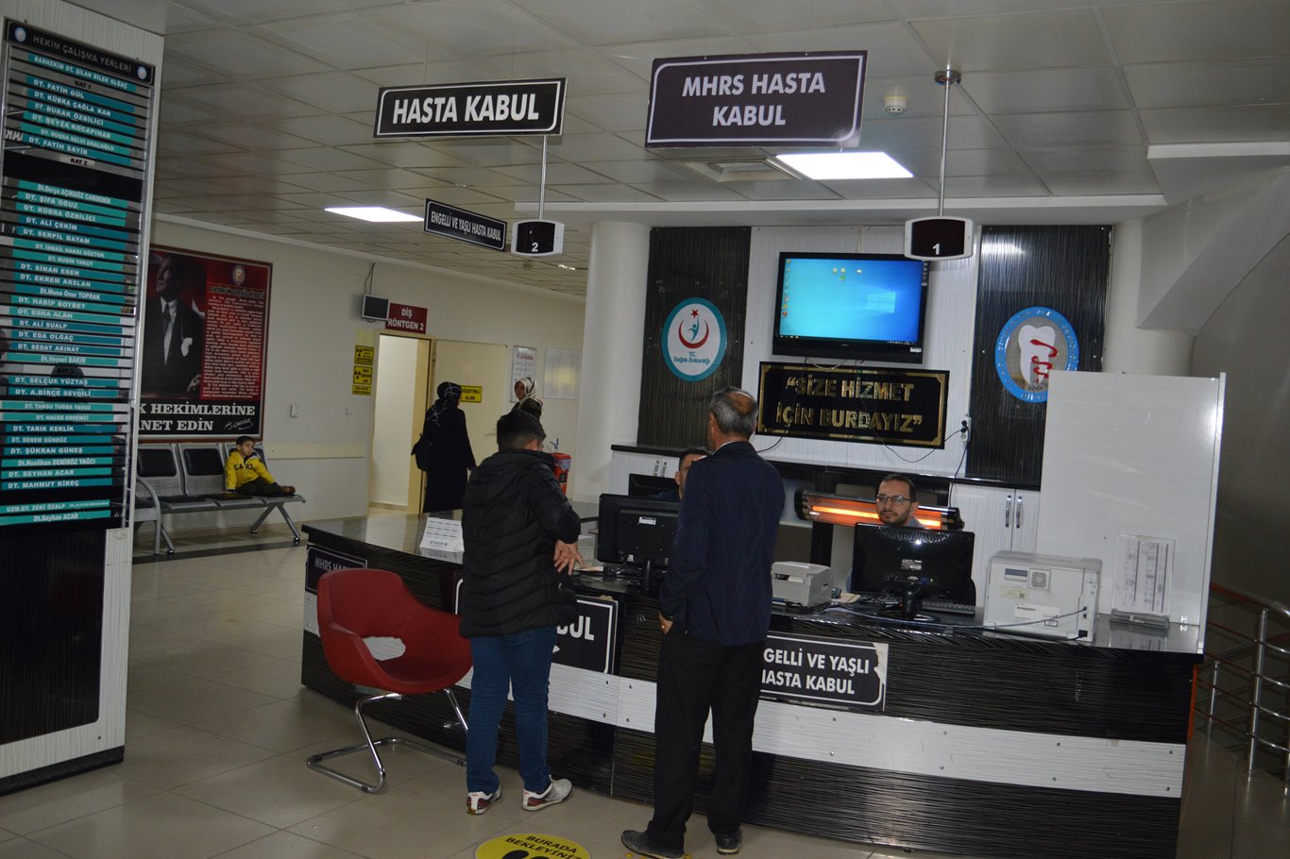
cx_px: 645
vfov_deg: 40.0
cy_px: 430
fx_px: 1182
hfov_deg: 57.2
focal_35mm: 33
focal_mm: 22
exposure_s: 1/60
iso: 640
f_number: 3.8
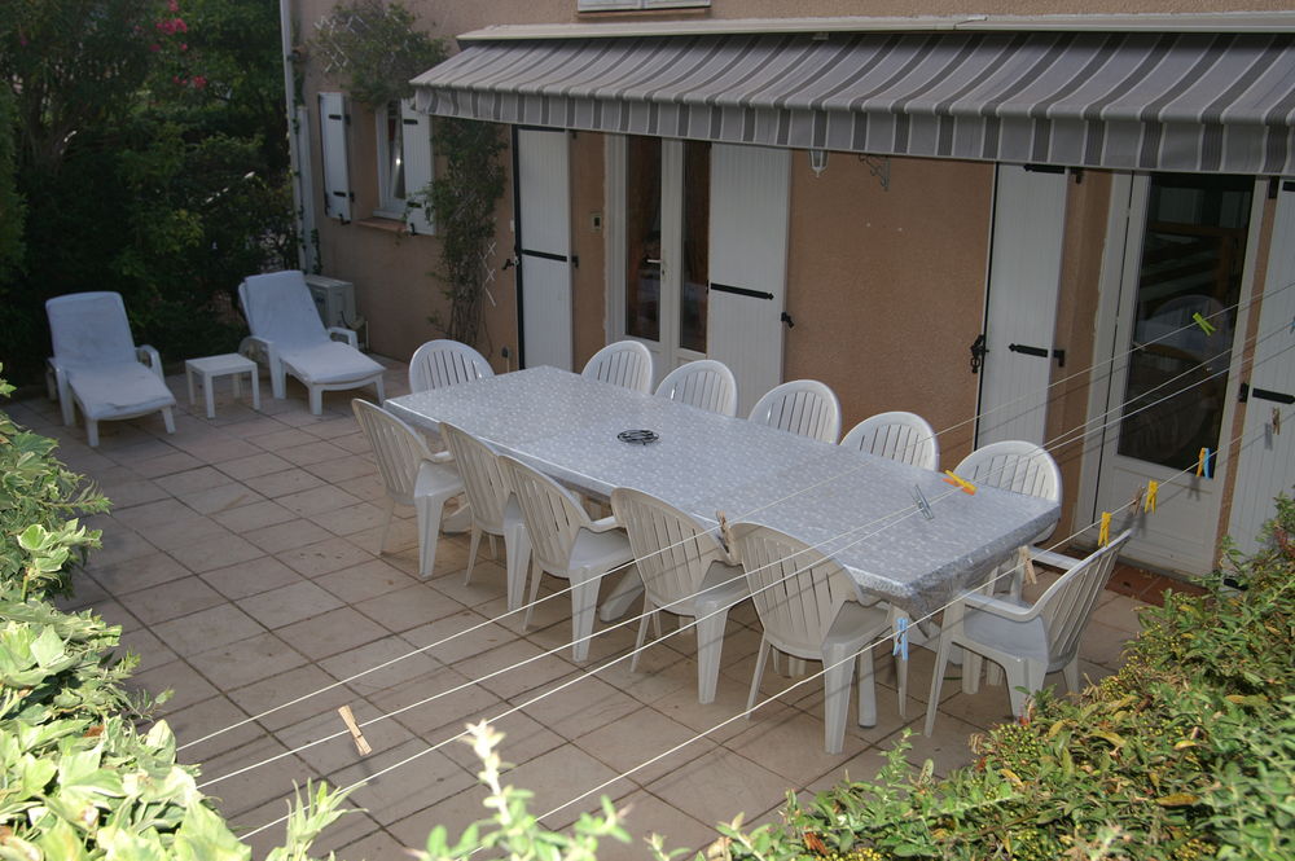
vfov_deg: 39.9
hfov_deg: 57.3
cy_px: 430
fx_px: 1186
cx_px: 648
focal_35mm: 33
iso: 100
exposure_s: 1/80
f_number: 6.3
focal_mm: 22
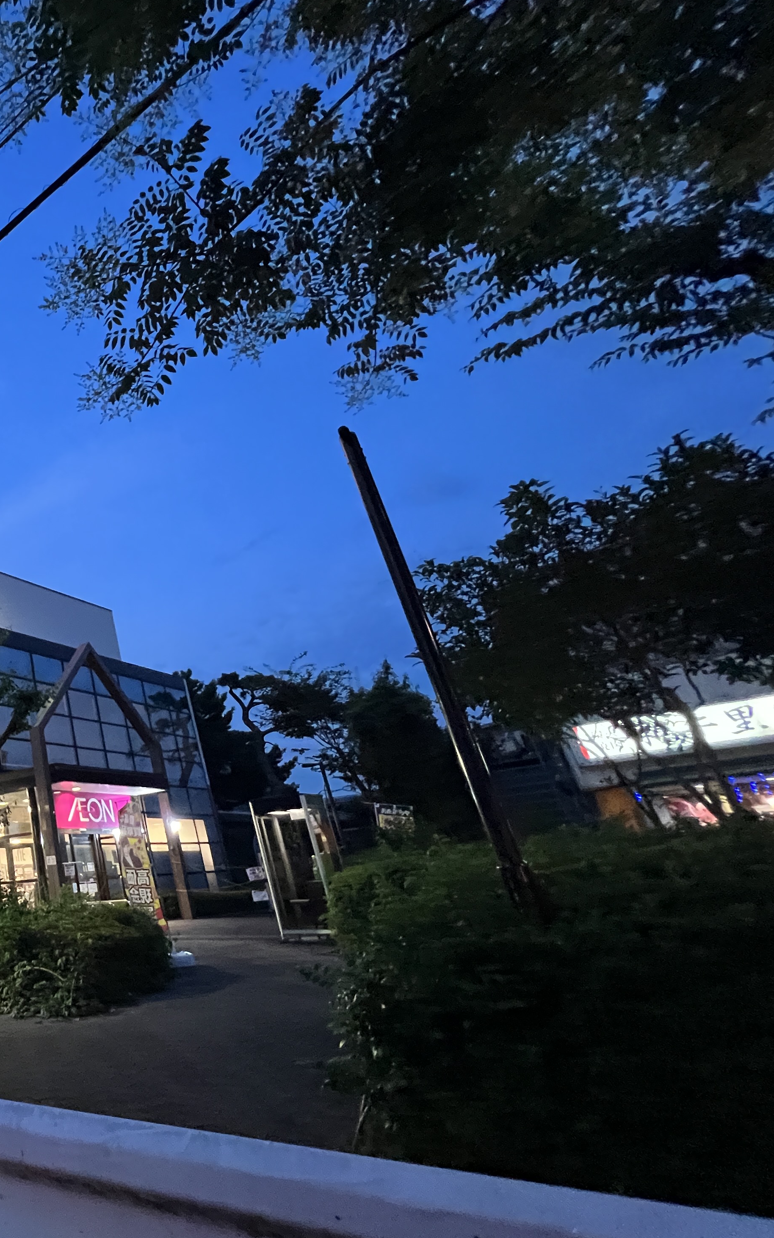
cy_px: 602
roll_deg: +4.8
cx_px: -76
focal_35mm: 19
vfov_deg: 88.0
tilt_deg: +23.2
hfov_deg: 46.2
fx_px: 641
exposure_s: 1/50
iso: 640
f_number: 1.8
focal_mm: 1.57
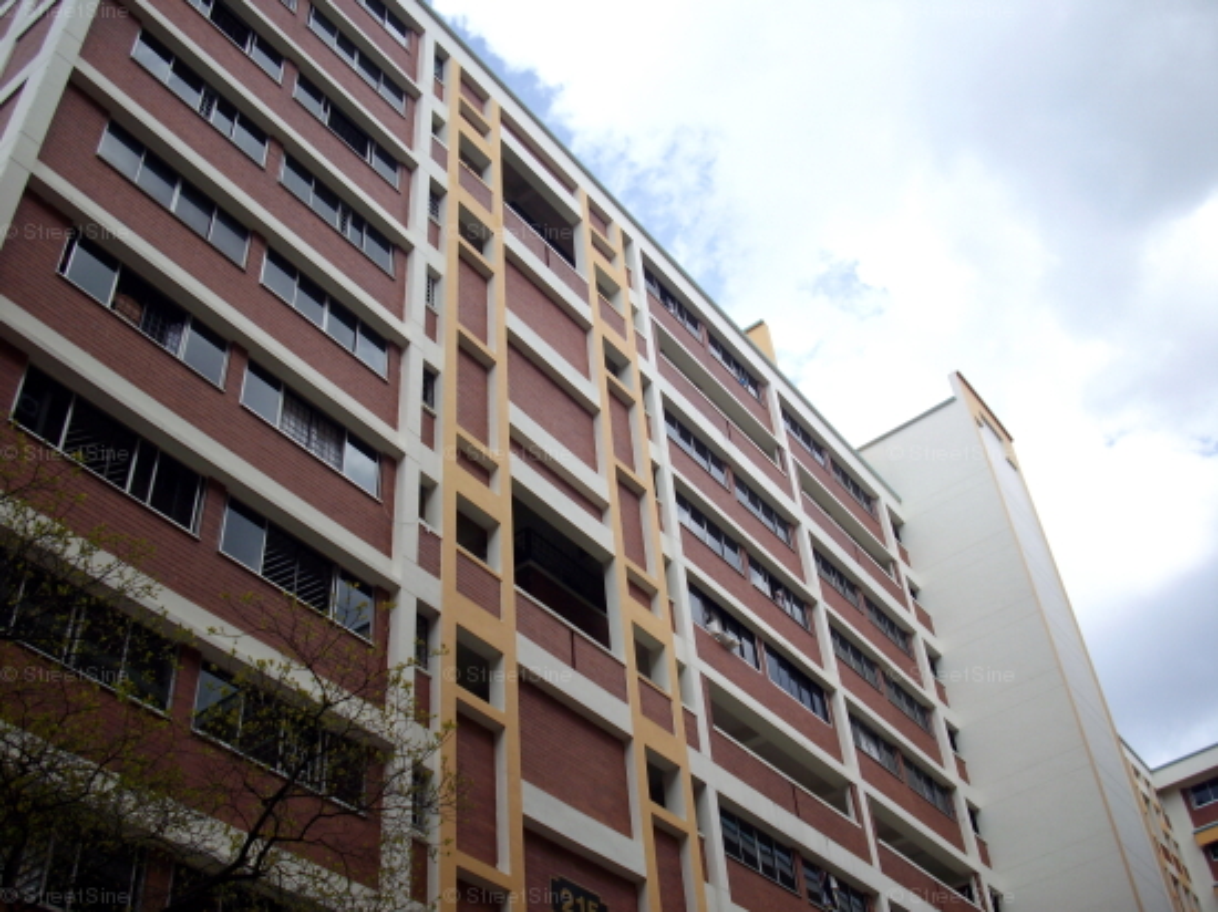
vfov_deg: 38.6
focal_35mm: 37
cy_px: 456
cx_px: 609
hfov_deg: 50.2
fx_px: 1301
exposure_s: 1/200
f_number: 5.6
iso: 80
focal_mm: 6.2
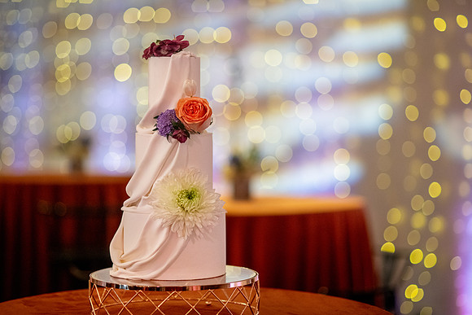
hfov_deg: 18.3
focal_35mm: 112
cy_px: 168
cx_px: 236
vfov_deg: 12.2
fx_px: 1469
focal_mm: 105
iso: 1600
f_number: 2
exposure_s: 1/400
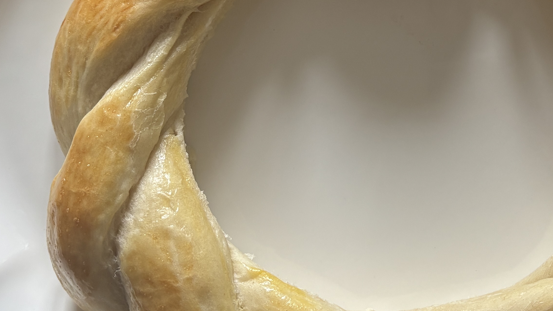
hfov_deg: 29.3
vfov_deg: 16.9
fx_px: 1041
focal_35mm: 71
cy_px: 79
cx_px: 418
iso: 125
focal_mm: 5.96
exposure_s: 1/120
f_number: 1.6
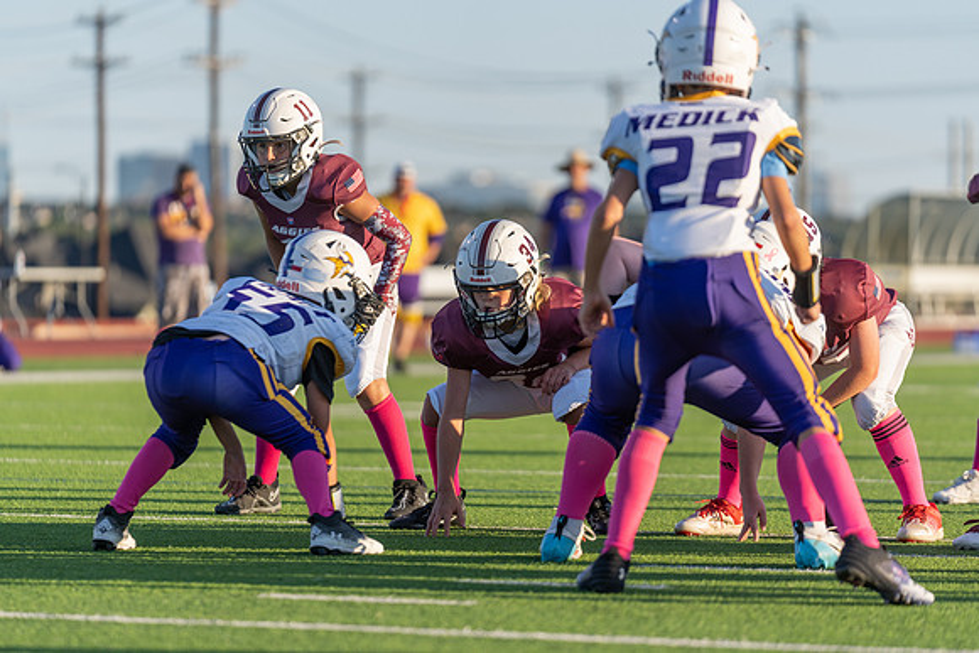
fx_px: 5735
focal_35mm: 211
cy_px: 326
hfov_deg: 9.8
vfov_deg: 6.5
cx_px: 490
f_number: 2.8
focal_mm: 200
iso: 125
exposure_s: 1/1250
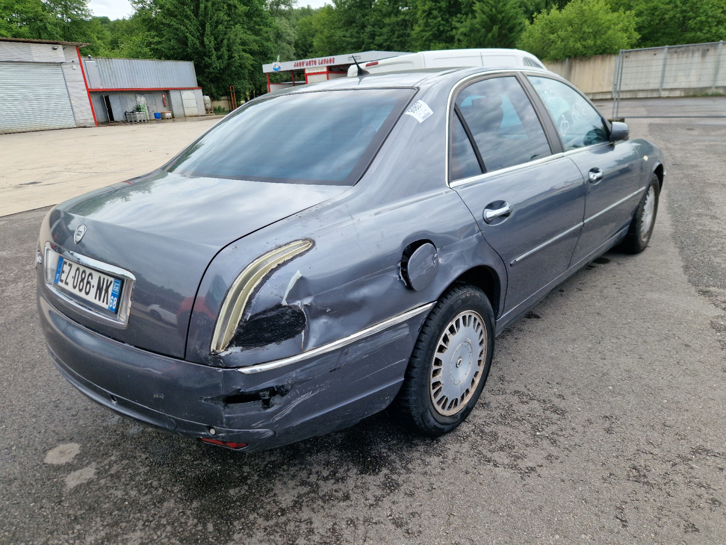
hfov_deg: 73.9
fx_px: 482
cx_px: 363
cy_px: 272
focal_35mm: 23
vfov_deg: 58.9
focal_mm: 5.4
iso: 50
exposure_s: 1/909
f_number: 1.8
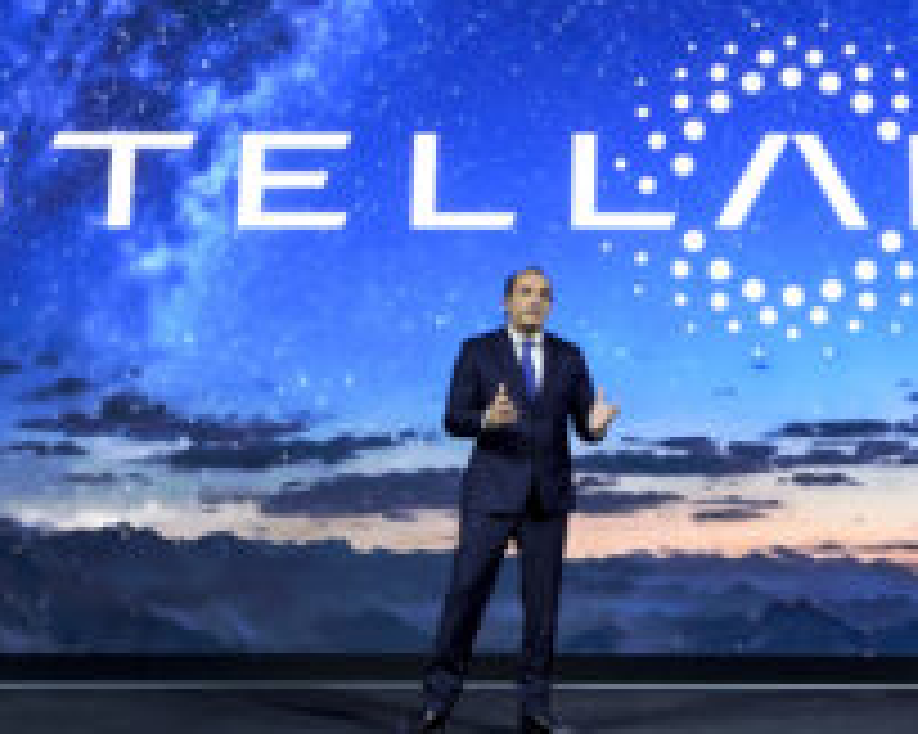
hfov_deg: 35.3
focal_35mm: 52
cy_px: 279
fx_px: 1412
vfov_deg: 29.0
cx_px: 684
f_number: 2.8
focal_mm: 29
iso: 1250
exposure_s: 1/320
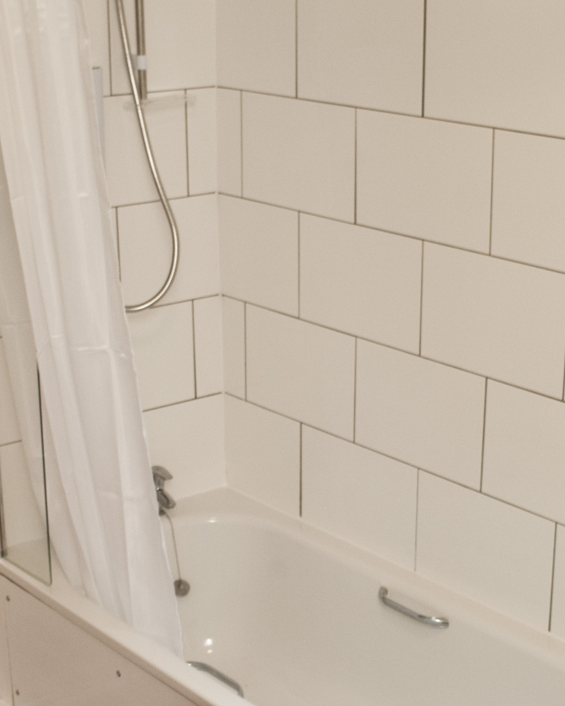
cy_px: 494
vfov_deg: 26.6
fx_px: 1484
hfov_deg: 21.5
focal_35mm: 71
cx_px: 302
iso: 200
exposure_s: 1/40
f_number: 5
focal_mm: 20
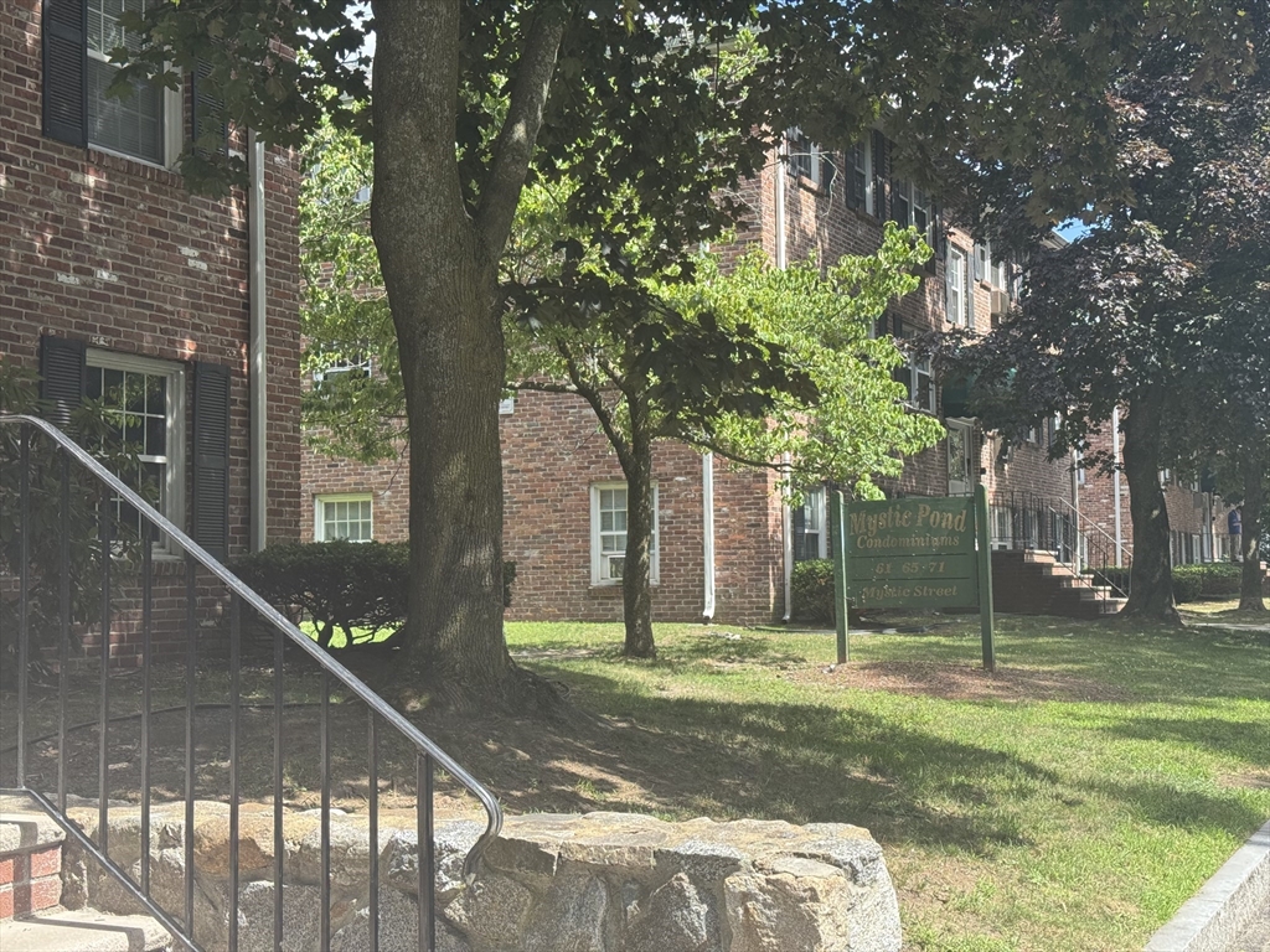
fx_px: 1761
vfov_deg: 30.3
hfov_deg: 39.7
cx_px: 635
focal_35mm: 48
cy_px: 476
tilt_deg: +3.6
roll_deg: +1.1
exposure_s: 1/1027
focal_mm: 6.76
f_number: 1.78
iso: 64
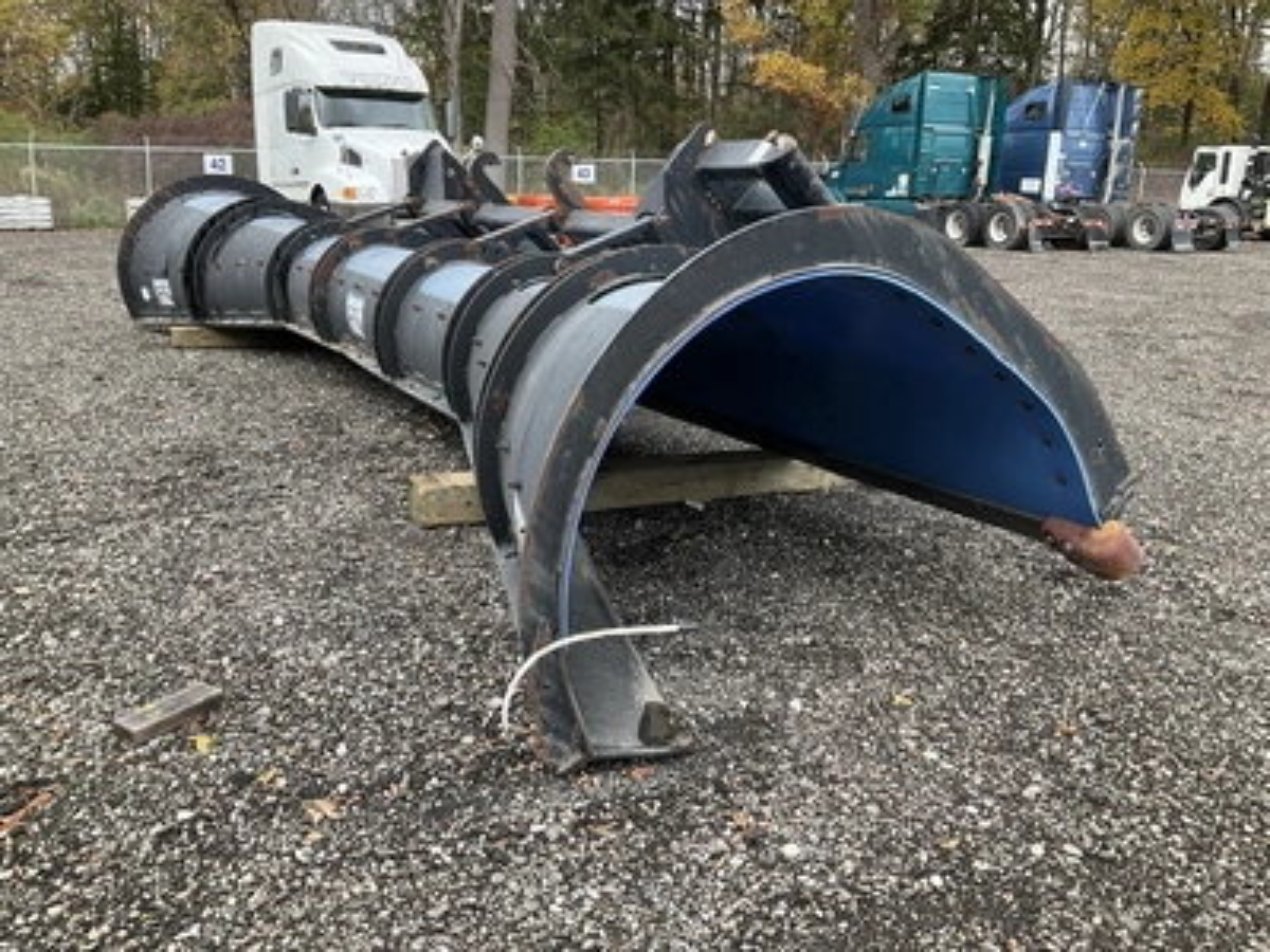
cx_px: 635
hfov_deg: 61.7
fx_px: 1064
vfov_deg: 48.2
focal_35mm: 29
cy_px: 476
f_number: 1.8
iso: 25
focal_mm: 3
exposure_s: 1/289
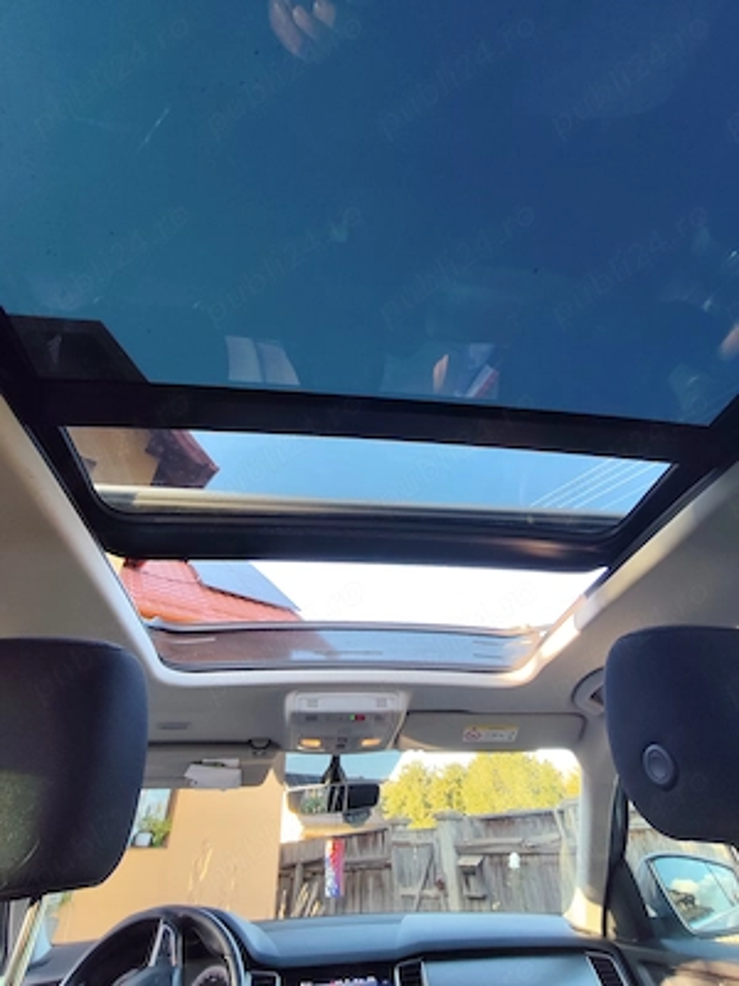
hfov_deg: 78.1
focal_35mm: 16
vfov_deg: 94.5
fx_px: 455
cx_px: 370
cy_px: 493
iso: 80
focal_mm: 1.67
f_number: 2.2
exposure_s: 1/100
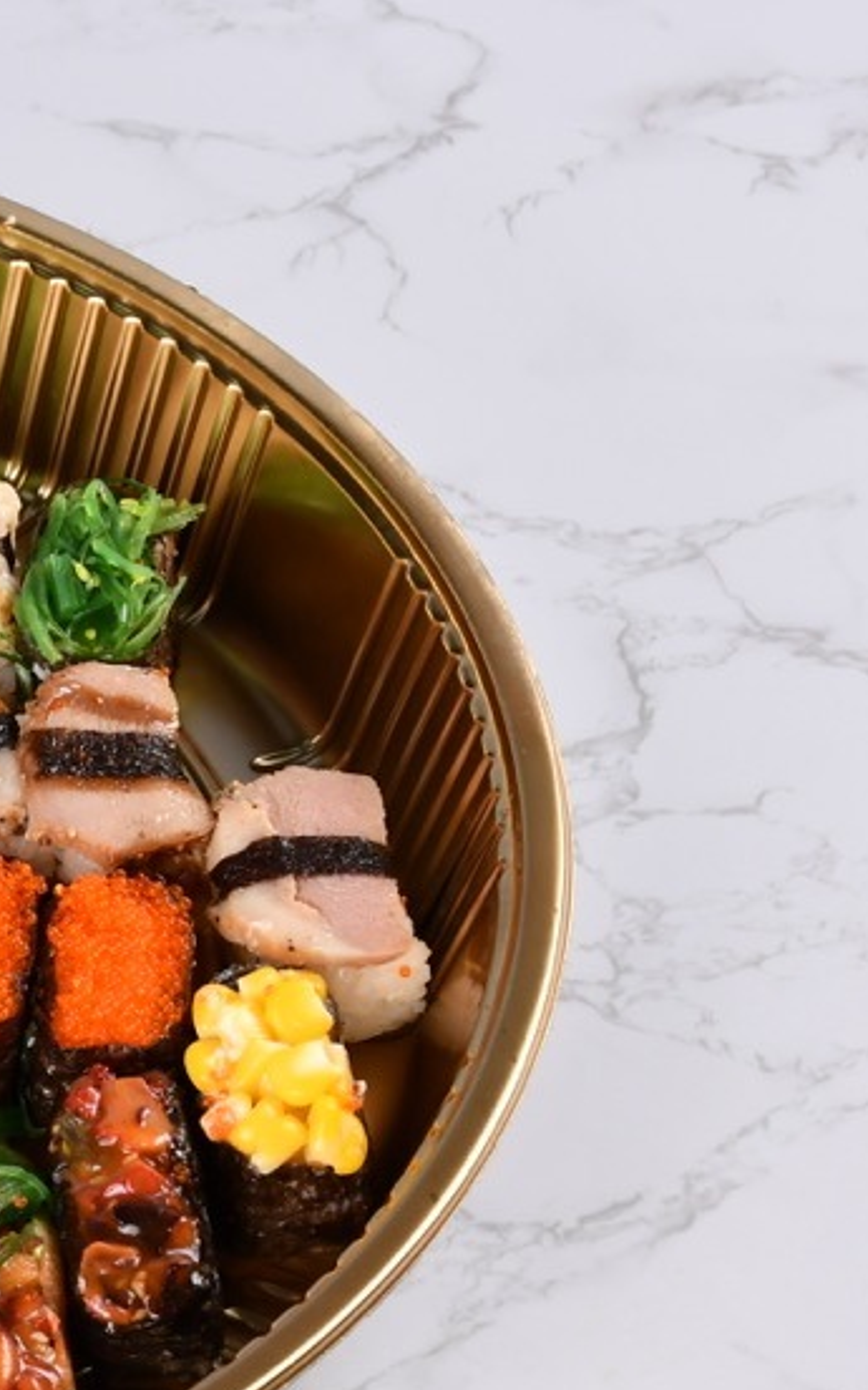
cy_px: 908
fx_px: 5640
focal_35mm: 149
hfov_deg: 8.6
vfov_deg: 14.0
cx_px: -523
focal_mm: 42
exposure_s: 1/160
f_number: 9
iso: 100
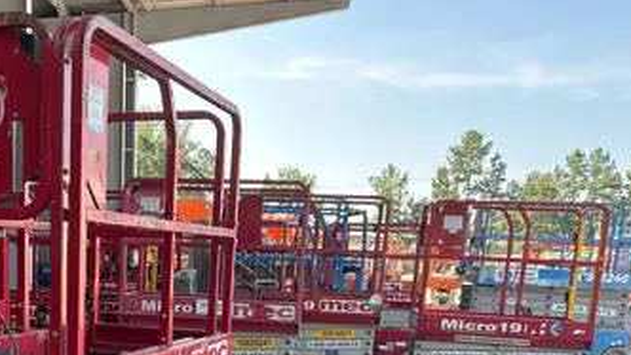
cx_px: 148
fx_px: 787
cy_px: 388
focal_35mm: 47
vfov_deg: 23.9
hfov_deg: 42.2
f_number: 1.5
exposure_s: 1/502
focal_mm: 5.7
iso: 50
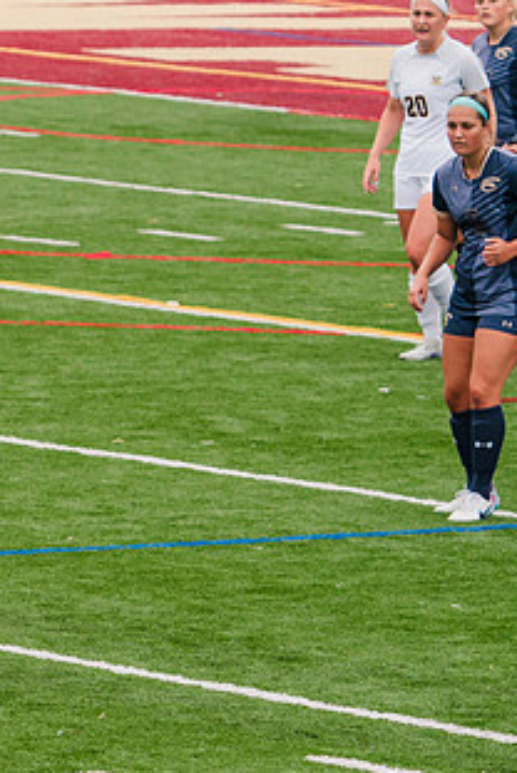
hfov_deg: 2.7
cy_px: 433
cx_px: -338
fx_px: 10875
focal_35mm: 506
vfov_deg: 4.1
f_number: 5.6
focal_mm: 200
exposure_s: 1/1600
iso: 640
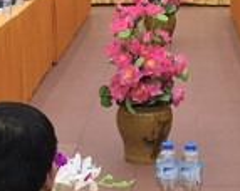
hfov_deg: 16.1
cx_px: 159
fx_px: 844
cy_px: -18
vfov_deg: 12.7
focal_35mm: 119
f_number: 2.2
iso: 50
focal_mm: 4.15
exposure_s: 1/17
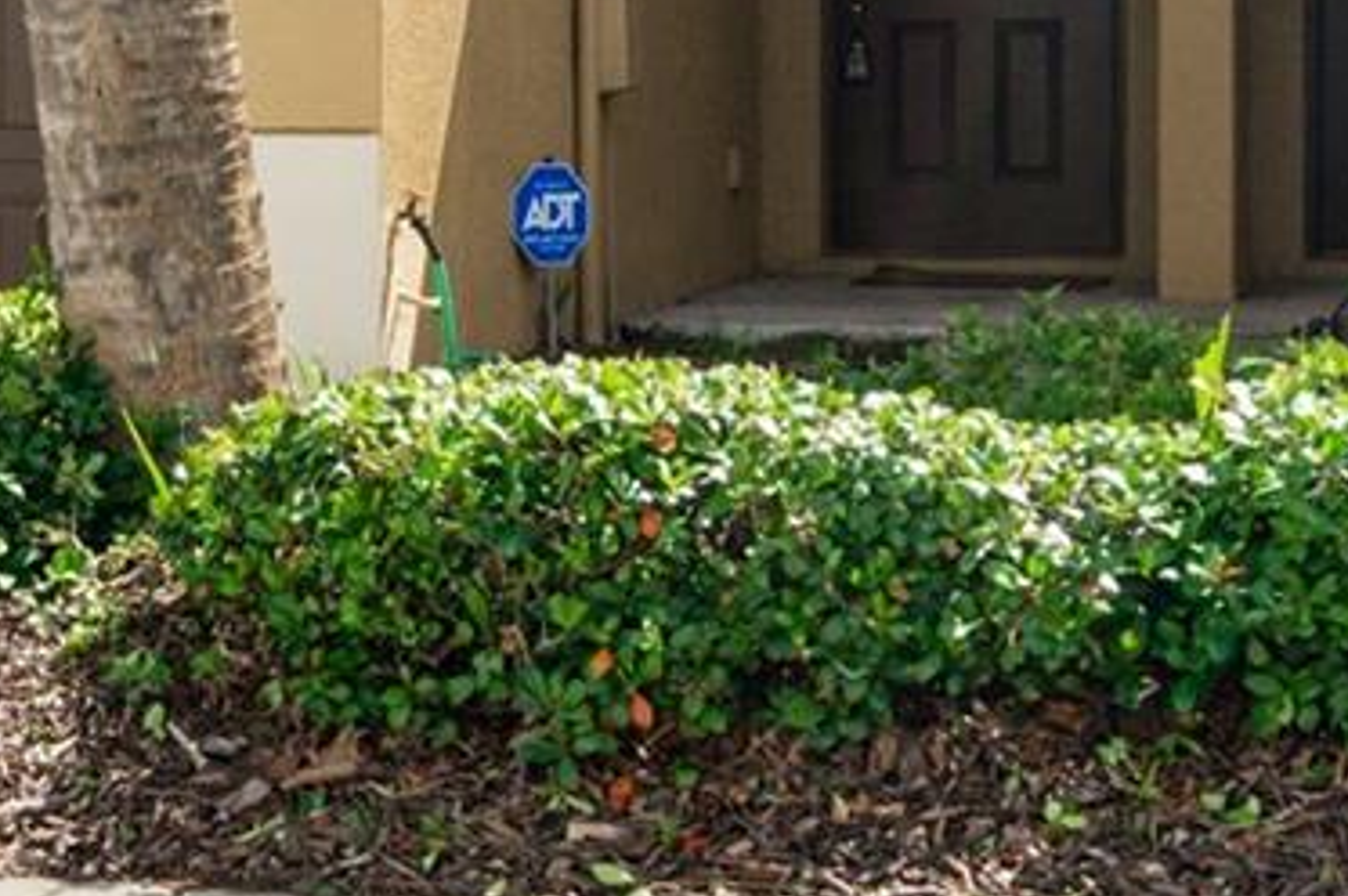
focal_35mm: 103
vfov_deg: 13.0
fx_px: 3853
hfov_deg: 19.5
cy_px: -83
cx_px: 155
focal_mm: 16
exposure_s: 1/500
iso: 250
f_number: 9
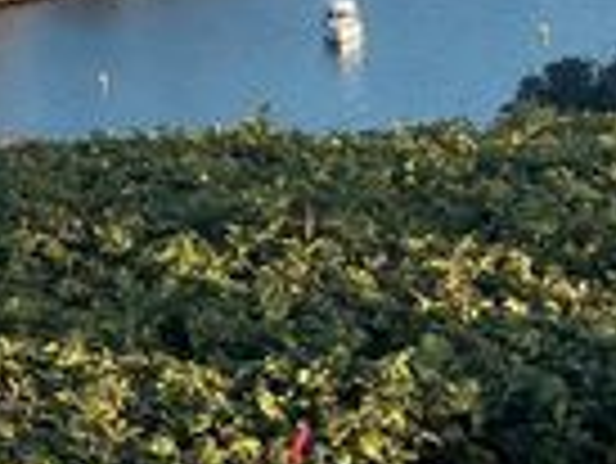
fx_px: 3384
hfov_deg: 10.4
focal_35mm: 190
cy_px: -264
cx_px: 310
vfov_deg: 7.7
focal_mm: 6
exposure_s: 1/600
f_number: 2
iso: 25
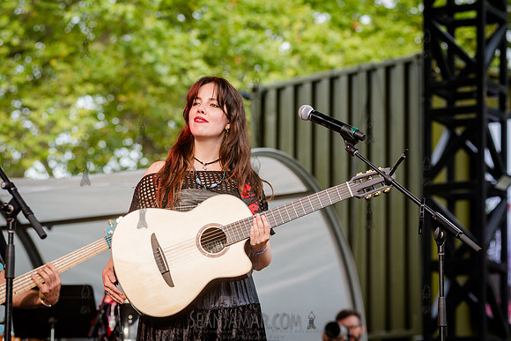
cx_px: 279
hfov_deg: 13.6
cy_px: 183
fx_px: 2146
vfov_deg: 9.1
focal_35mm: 151
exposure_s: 1/250
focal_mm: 105
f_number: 4
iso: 500
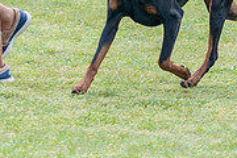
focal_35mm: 456
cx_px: 150
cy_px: -120
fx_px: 3002
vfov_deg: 3.0
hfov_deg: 4.5
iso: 100
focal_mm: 100
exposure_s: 1/500
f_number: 3.2
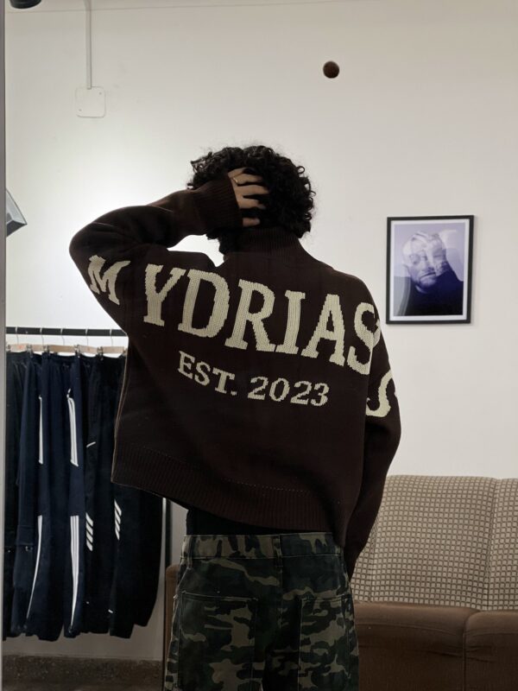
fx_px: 1536
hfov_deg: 19.1
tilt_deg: +1.8
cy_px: 346
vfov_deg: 25.3
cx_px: 259
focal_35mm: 77
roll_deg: +0.8
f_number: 2.8
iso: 200
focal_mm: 9
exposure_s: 1/100
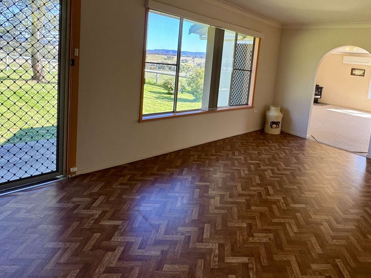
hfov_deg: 74.0
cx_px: 248
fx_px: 236
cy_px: 90
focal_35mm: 22
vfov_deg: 59.5
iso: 50
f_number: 2.2
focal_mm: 2.22
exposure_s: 1/100
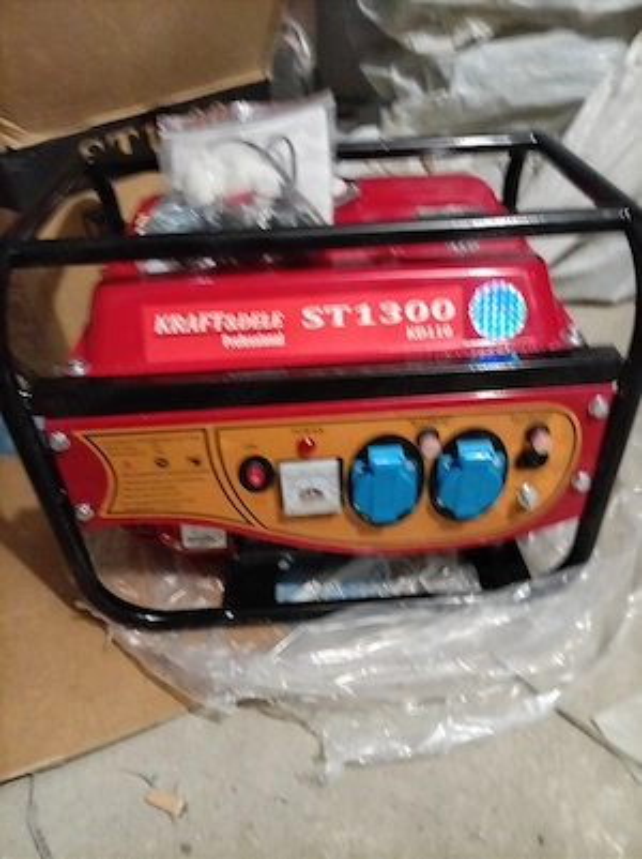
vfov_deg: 69.4
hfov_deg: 54.8
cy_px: 430
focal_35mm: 25
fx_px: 619
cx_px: 321
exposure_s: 1/16.7
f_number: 1.8
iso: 1551
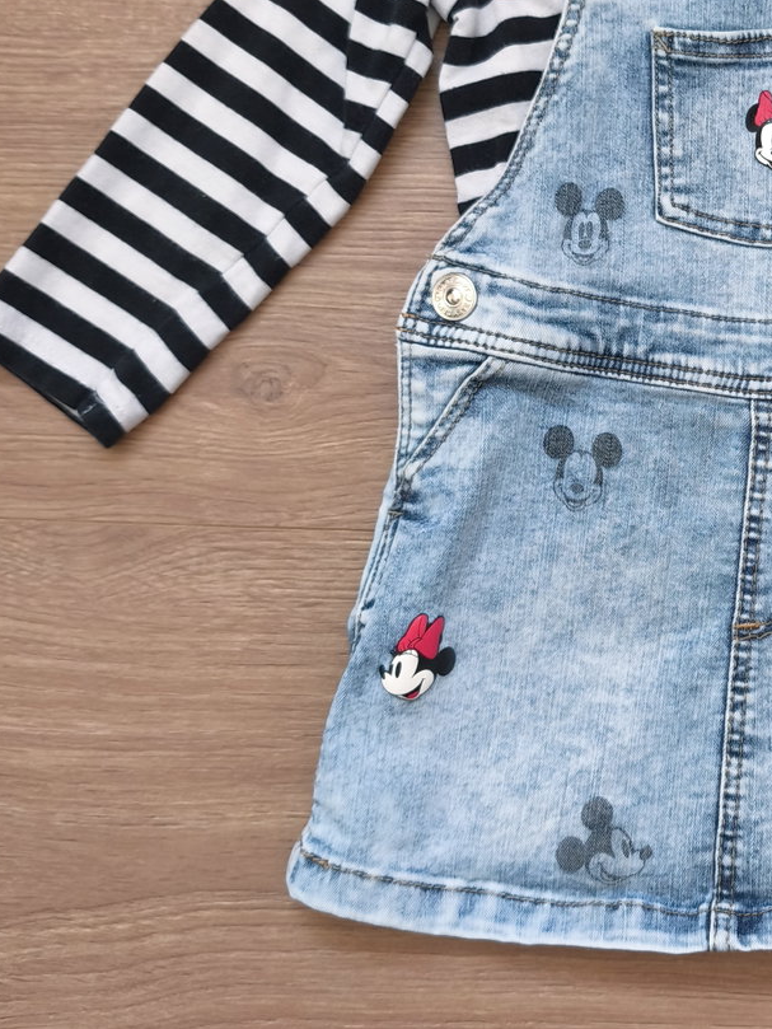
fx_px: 1397
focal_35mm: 47
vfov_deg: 40.2
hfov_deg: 29.4
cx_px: 713
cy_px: 406
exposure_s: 1/100
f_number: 1.6
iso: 250
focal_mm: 6.57
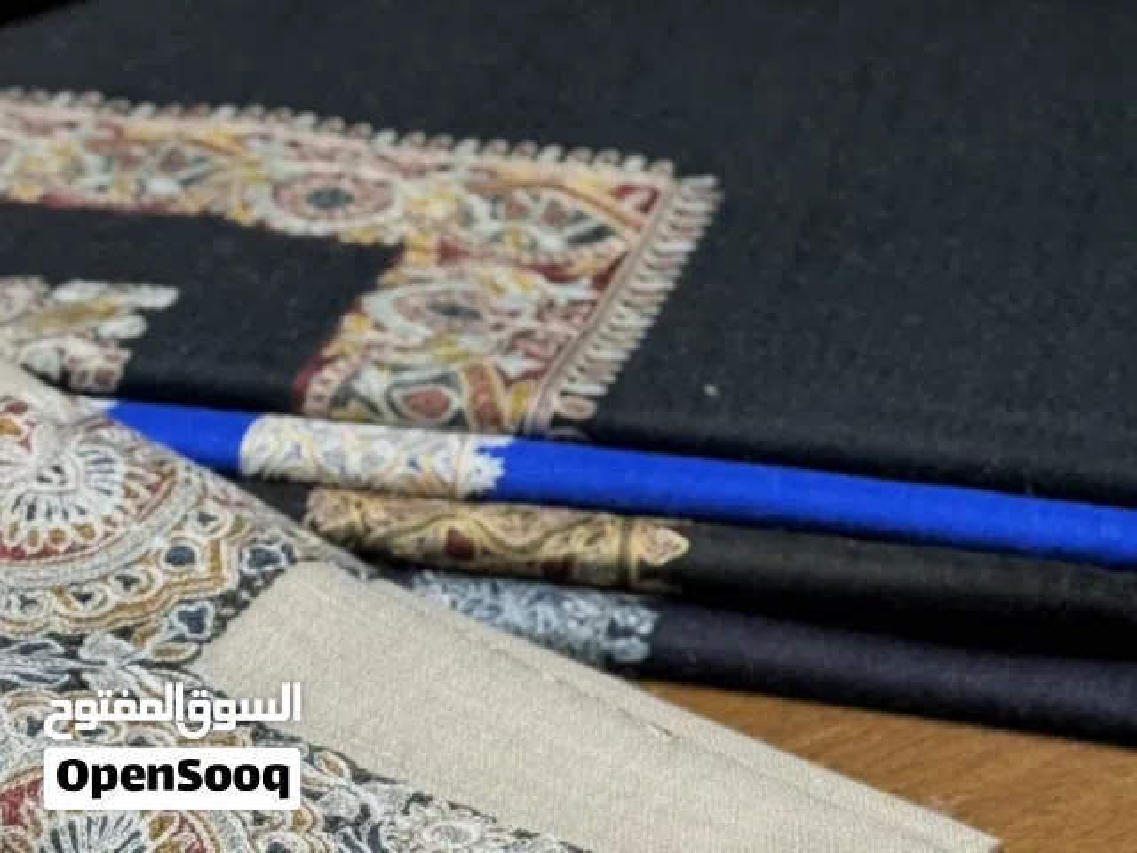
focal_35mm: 48
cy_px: 426
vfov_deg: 30.3
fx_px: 1577
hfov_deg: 39.7
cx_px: 568
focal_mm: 6.76
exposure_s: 1/62
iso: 100
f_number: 1.78
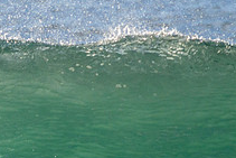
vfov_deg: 0.5
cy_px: 126
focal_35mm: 3000
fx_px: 19679
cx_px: -48
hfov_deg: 0.7
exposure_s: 1/2000
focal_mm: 800
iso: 900
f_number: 11
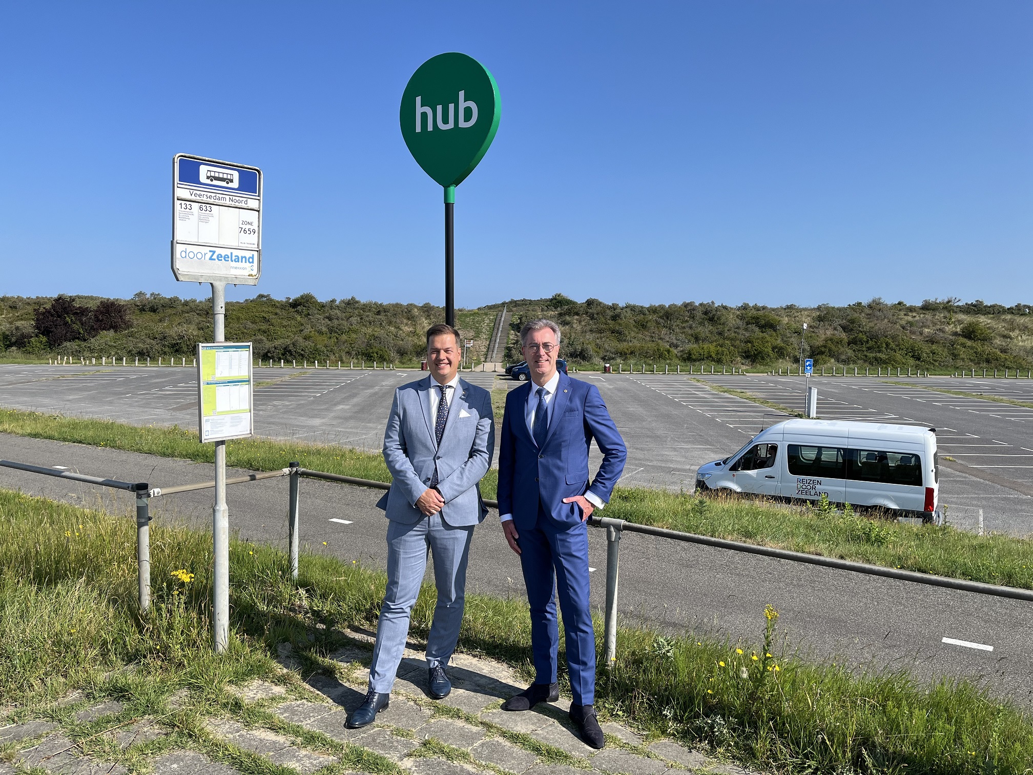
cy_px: 388
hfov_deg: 67.3
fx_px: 776
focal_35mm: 26
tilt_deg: -4.4
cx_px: 516
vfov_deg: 53.1
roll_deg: -0.6
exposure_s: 1/3311
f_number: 1.6
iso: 50
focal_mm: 5.1
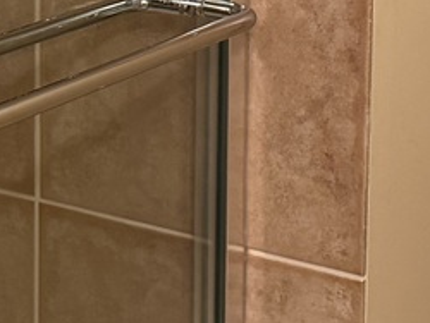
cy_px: -76
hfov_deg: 14.2
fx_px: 1716
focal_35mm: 138
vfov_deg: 10.6
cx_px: 88
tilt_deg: -10.1
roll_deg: +1.0
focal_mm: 6.76
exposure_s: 1/60
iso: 400
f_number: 1.78
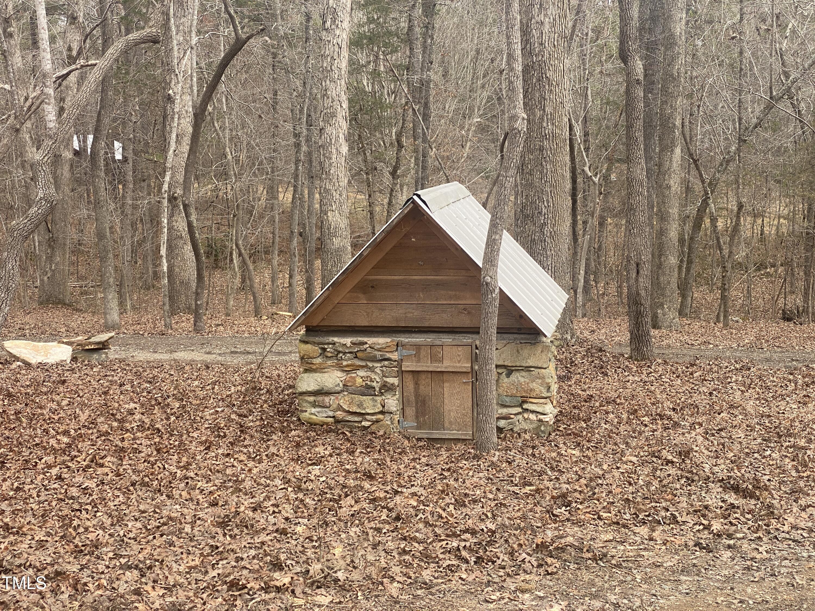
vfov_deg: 28.0
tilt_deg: -9.2
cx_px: 408
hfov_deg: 36.8
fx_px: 1224
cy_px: 306
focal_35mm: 52
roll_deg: -0.1
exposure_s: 1/372
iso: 20
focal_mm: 6
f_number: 2
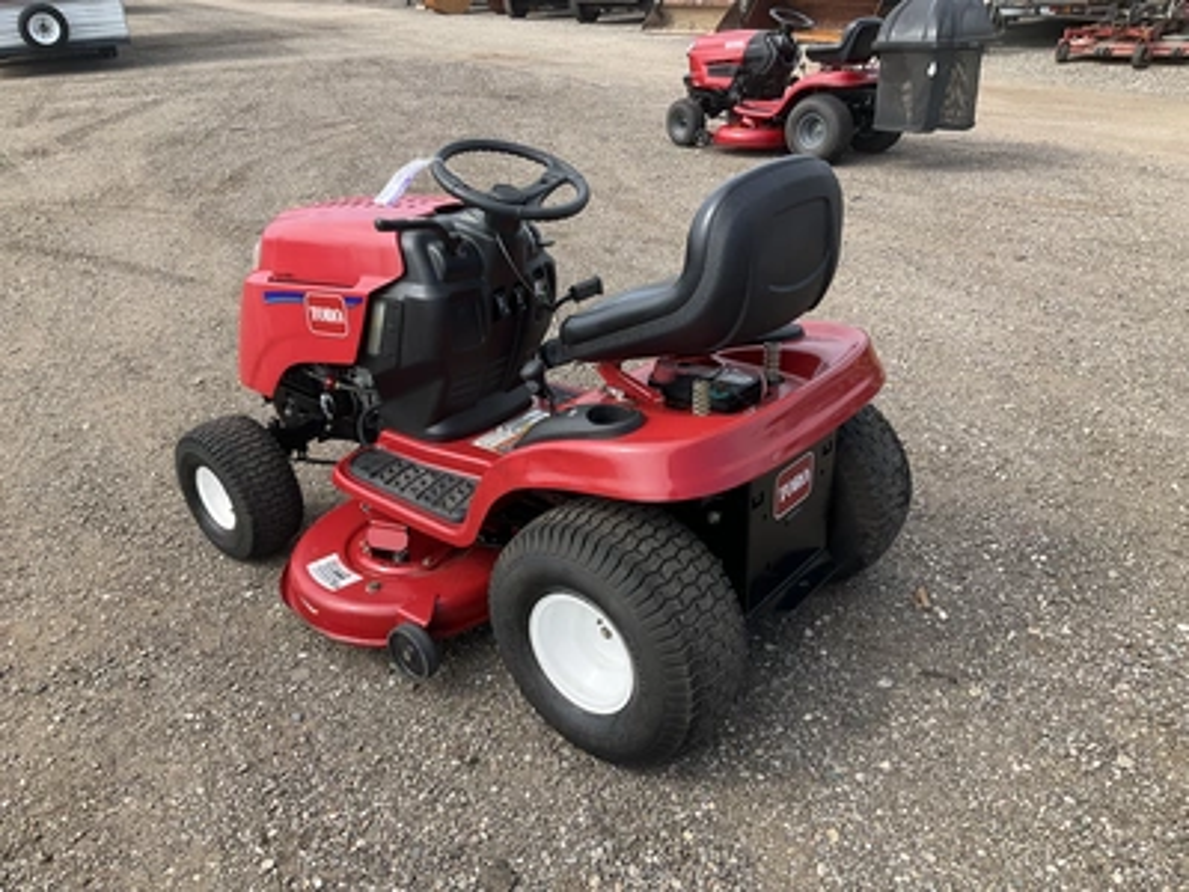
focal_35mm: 29
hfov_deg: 61.7
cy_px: 446
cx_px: 594
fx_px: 996
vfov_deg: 48.2
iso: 25
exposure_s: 1/759
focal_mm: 3
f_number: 1.8
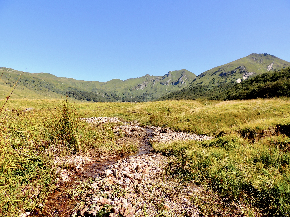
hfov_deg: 71.6
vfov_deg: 56.8
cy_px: 108
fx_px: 201
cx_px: 145
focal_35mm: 24
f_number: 3
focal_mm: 4.3
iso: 100
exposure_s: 1/800
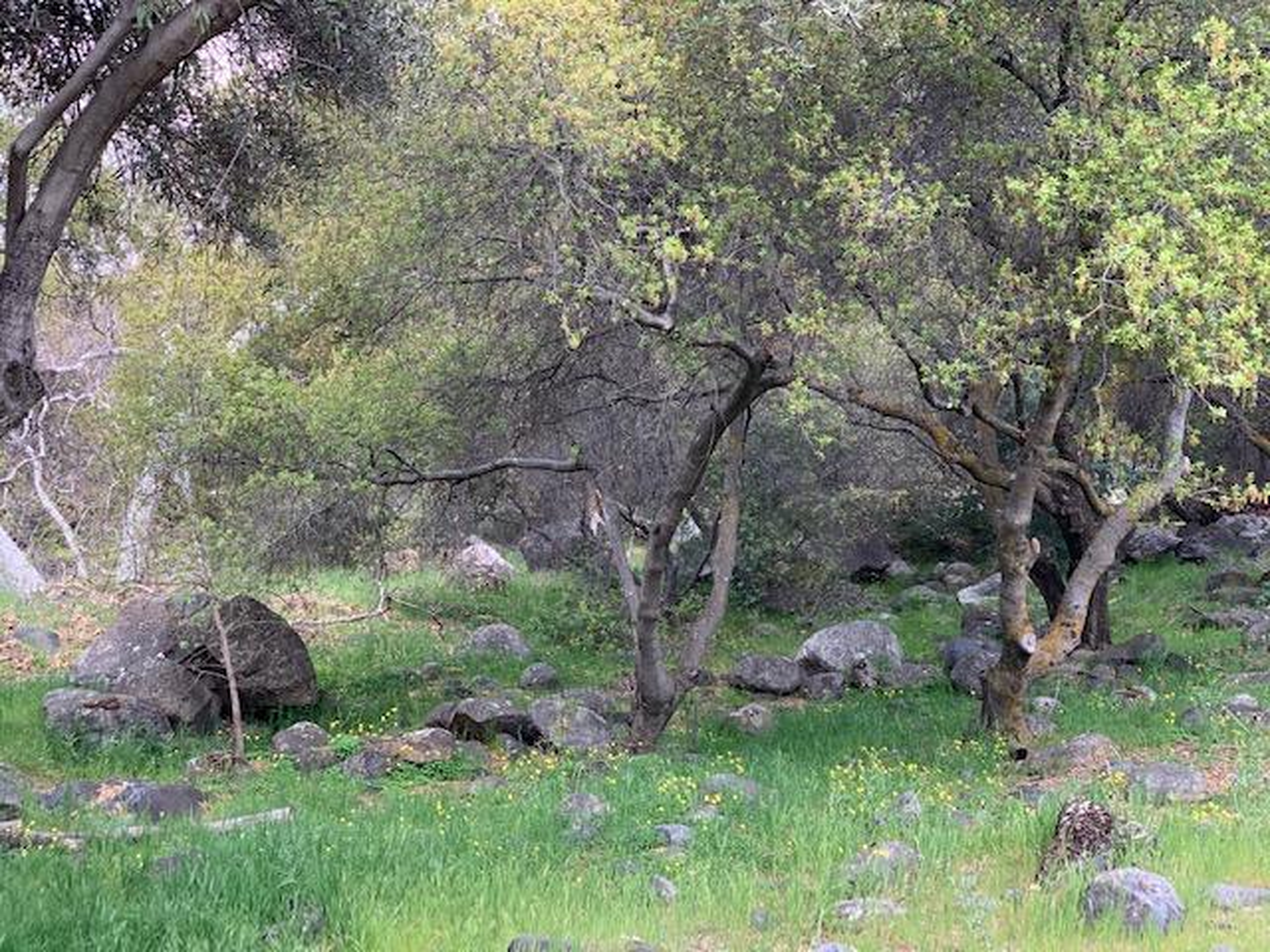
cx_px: 635
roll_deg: +1.4
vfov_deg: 28.0
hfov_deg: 36.8
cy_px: 476
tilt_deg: +2.9
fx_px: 1908
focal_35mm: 52
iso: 16
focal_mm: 6
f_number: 2.4
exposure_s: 1/58
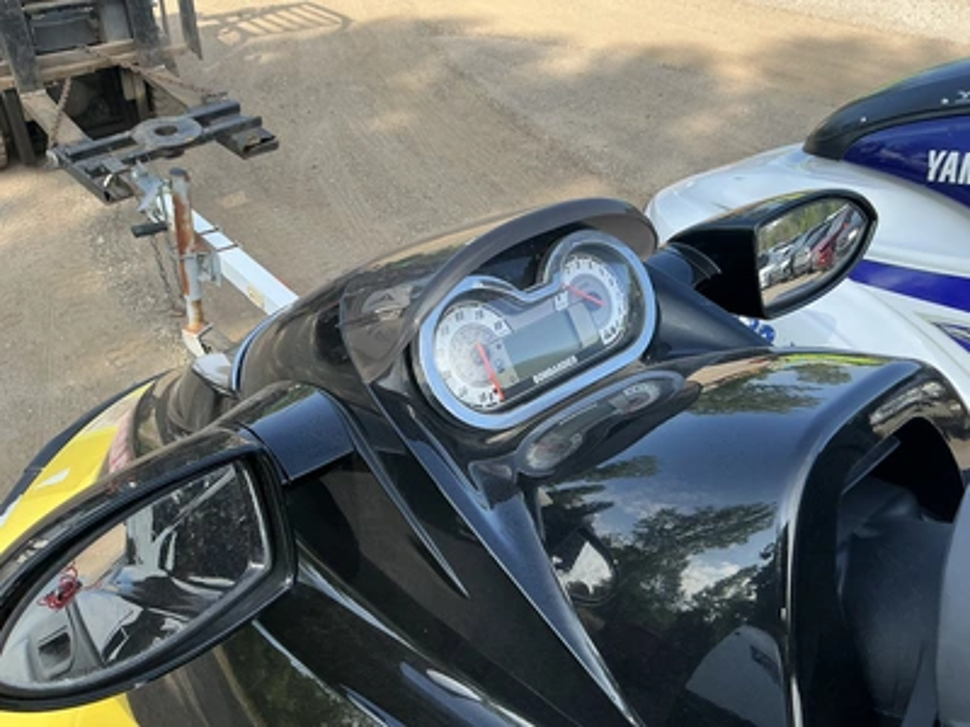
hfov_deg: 63.4
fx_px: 785
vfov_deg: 49.7
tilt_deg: -35.5
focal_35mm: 28
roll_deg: -2.1
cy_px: 364
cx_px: 485
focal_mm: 3
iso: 25
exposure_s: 1/519
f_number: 1.8
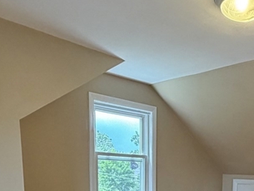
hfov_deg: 40.1
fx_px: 345
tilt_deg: -9.2
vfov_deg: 27.2
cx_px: 161
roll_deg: +1.0
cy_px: 231
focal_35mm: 47
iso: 200
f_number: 2.2
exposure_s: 1/120
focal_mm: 2.22
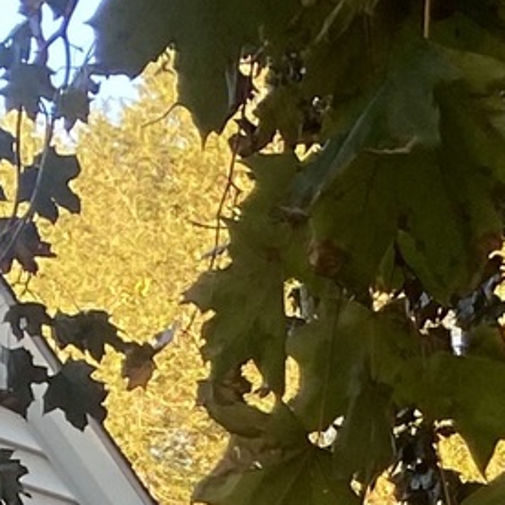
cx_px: 507
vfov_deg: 7.1
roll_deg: +2.0
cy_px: 1969
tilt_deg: +1.2
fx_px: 3169
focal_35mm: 192
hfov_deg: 9.1
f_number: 1.8
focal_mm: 4.25
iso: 100
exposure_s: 1/121
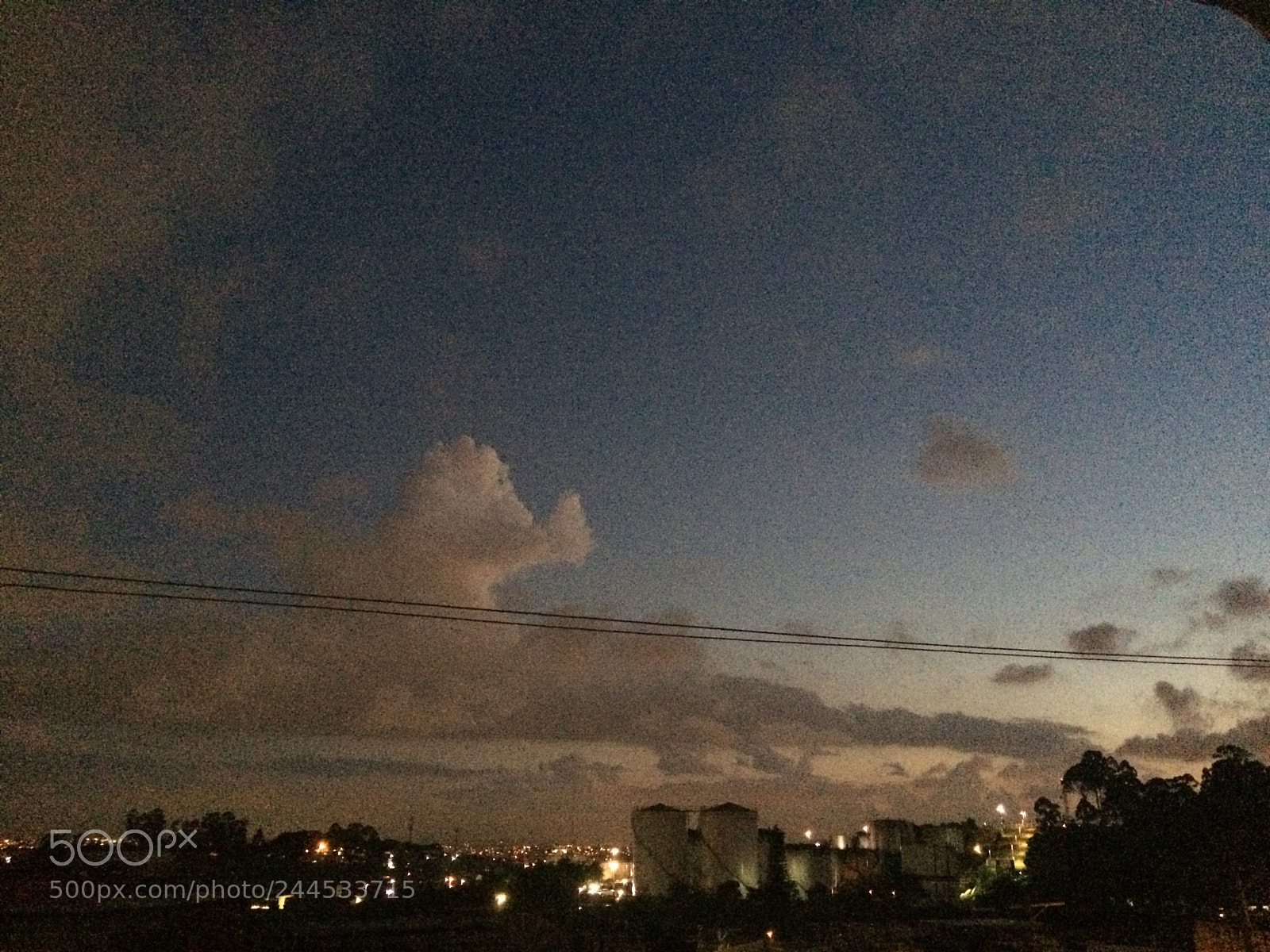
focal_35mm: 29
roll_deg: -0.4
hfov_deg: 61.7
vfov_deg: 48.2
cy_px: 476
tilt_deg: +19.7
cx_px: 635
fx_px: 1064
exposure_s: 1/15
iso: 1250
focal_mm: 4.15
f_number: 2.2
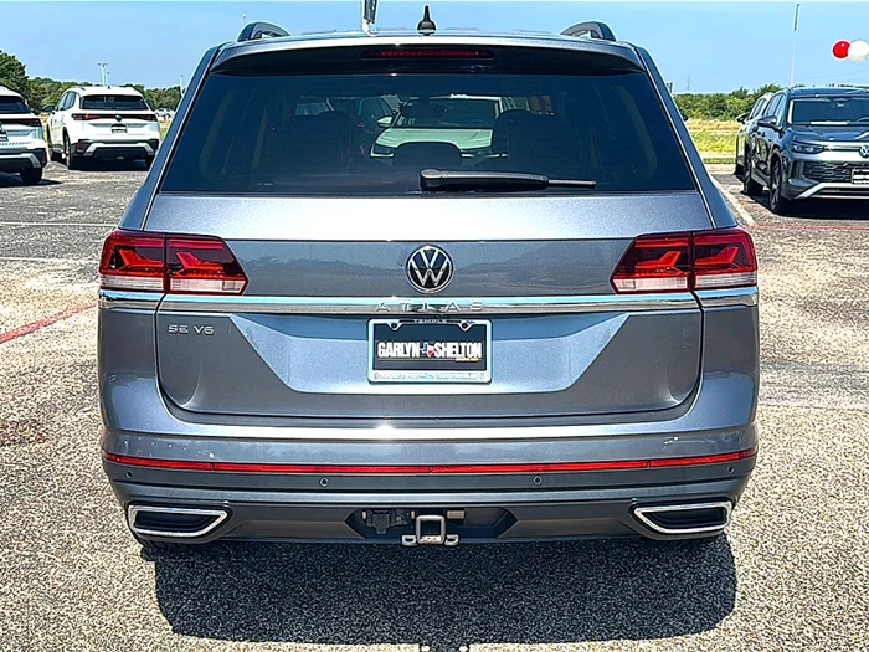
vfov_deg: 39.7
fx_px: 904
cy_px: 326
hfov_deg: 51.4
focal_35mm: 36
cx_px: 434
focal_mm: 6.86
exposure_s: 1/4386
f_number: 1.78
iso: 80
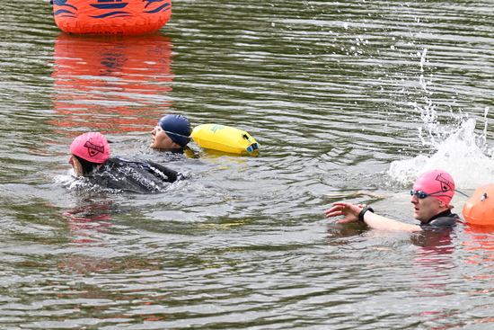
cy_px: 165
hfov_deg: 8.6
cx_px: 247
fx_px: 3294
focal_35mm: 240
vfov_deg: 5.7
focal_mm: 240
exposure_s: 1/250
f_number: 9
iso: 400
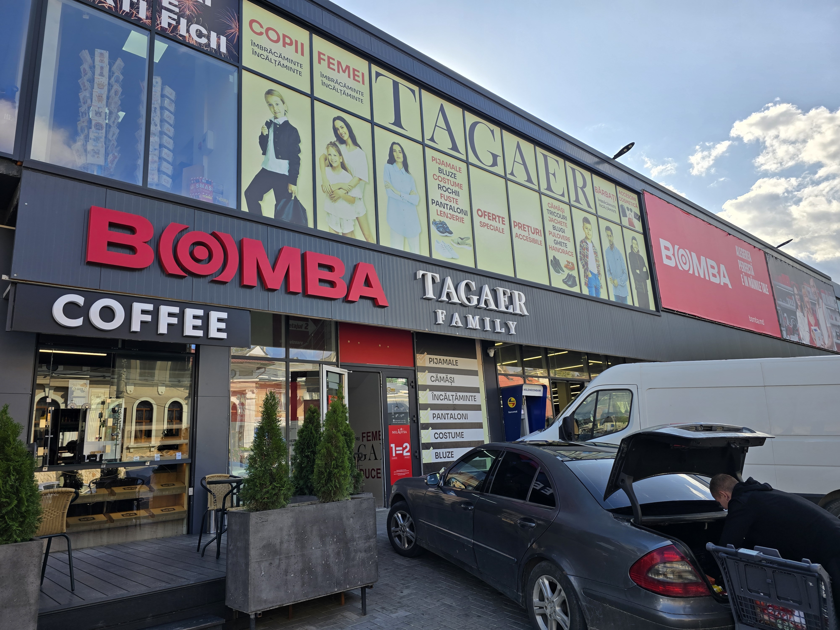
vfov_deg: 58.9
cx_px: 420
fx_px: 558
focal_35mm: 23
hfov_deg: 73.9
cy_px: 315
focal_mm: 6.3
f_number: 1.7
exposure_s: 1/777
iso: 12
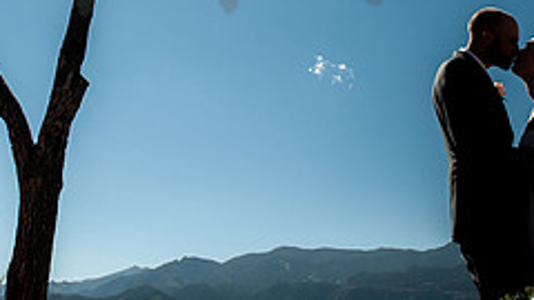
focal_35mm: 43
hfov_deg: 47.3
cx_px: 280
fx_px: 609
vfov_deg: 24.5
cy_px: -82
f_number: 6.3
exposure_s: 1/2500
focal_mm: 17
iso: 200
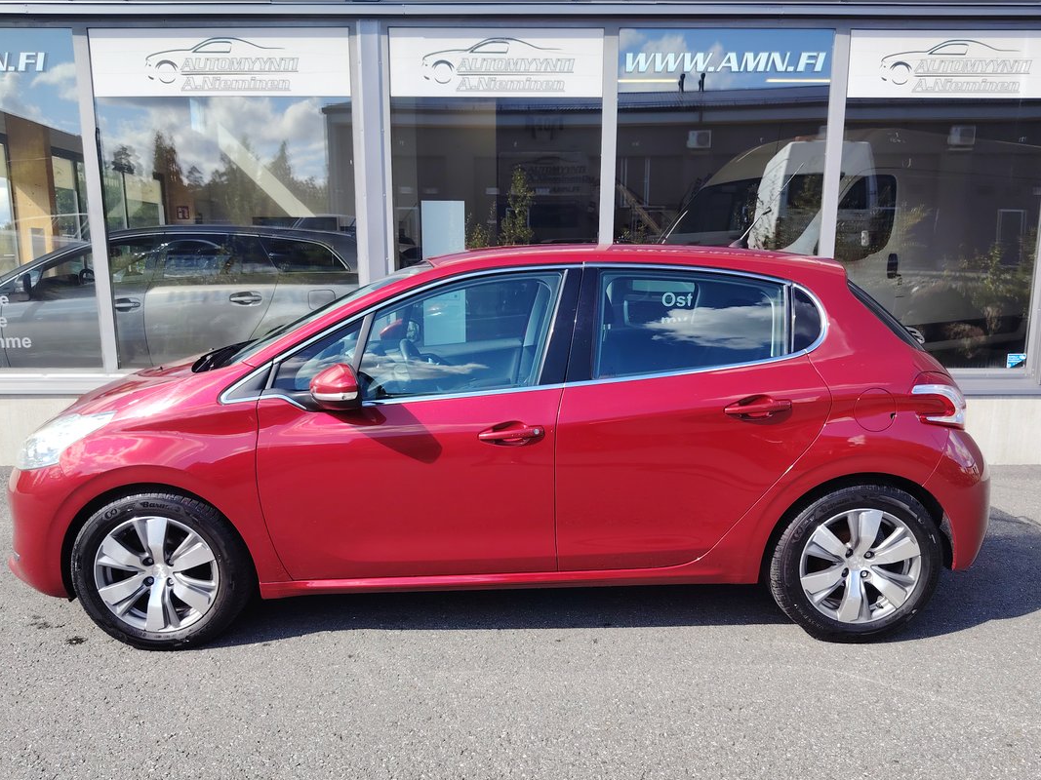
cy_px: 411
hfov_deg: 65.3
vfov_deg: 51.3
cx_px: 519
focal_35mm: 27
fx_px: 812
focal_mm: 5.25
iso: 100
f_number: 1.75
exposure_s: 1/411
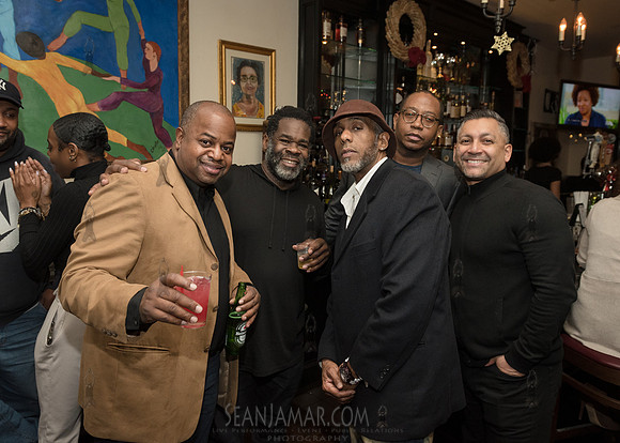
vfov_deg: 49.5
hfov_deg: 65.8
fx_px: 479
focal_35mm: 27
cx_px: 322
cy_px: 203
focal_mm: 24
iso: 2000
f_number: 4.5
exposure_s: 1/250
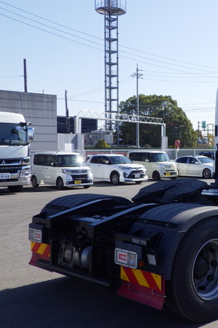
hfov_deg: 26.8
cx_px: 210
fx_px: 436
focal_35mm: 48
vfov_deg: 41.1
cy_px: 166
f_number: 4.6
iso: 250
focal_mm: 6.1
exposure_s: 1/1000
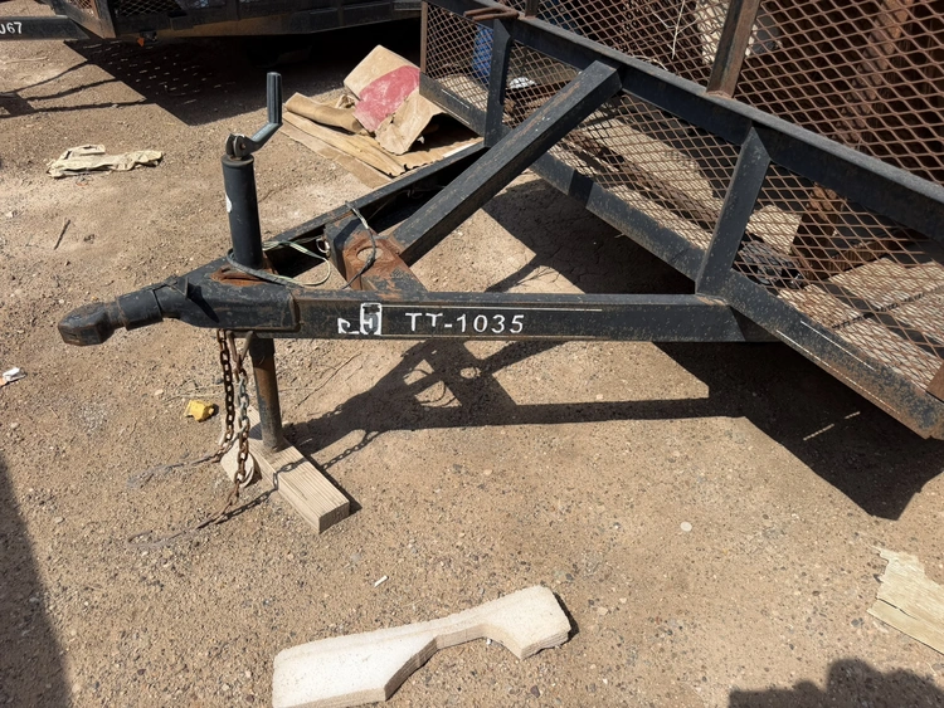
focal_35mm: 24
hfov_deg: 71.6
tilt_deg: -43.8
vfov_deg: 56.8
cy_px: 354
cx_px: 472
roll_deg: -0.2
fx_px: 655
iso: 80
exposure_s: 1/4673
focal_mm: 6.76
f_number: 1.78
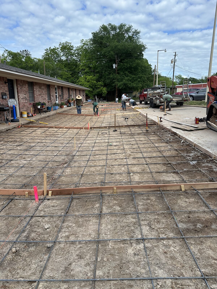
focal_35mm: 24
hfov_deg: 56.8
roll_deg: -0.8
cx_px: 108
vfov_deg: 71.6
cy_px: 144
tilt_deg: -12.7
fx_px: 201
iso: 80
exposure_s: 1/2028
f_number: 1.78
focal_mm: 6.86
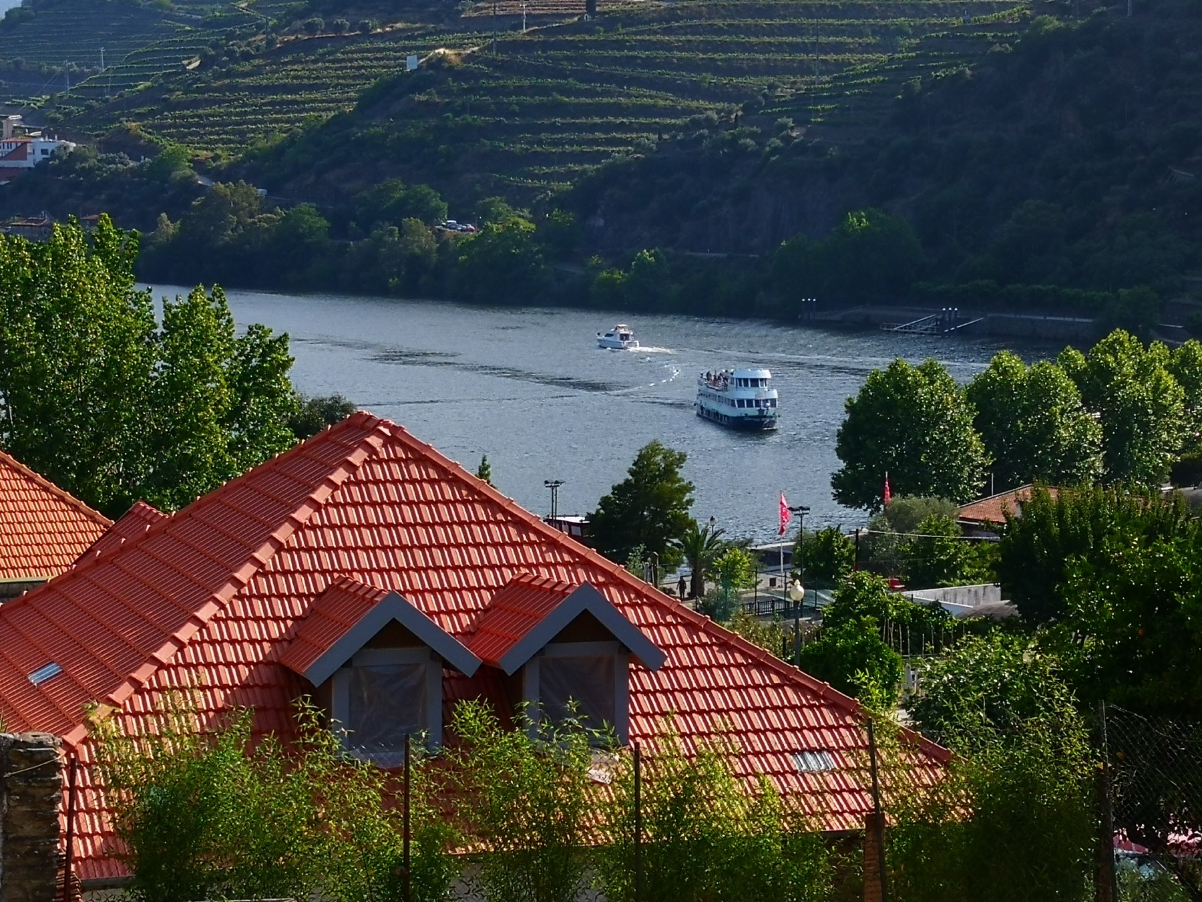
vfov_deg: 17.8
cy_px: 451
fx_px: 2882
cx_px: 601
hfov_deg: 23.6
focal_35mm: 83
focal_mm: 3.95
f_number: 1.6
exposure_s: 1/1106
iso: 50
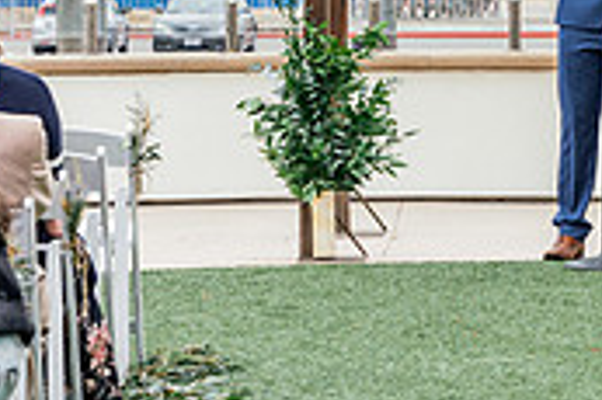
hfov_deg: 7.2
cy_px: 134
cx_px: 626
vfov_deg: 4.8
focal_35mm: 285
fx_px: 4761
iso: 160
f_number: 6.3
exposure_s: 1/250
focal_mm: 85
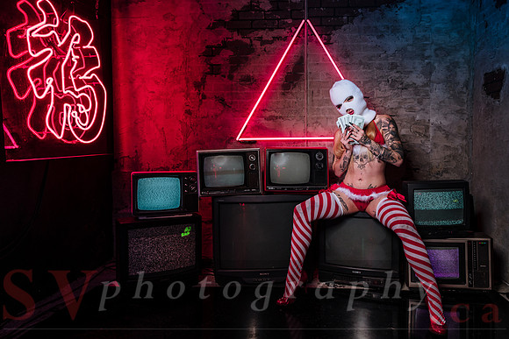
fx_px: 377
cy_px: 162
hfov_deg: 67.9
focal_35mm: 27
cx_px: 280
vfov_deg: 48.5
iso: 200
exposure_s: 1/60
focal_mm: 24
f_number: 4
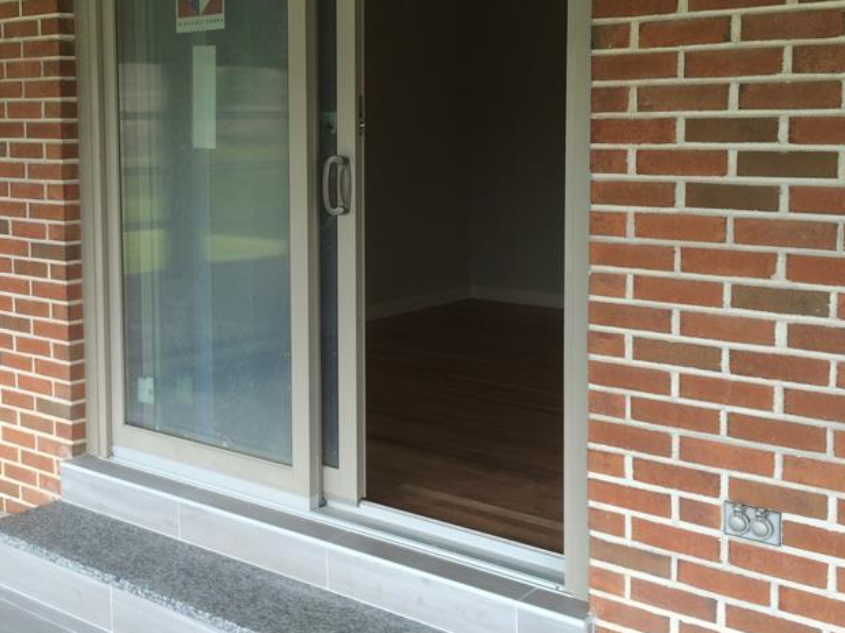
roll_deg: +2.0
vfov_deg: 30.1
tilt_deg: -4.9
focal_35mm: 48
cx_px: 281
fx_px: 1171
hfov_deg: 39.2
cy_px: 229
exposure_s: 1/120
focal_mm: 4.15
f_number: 2.2
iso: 32
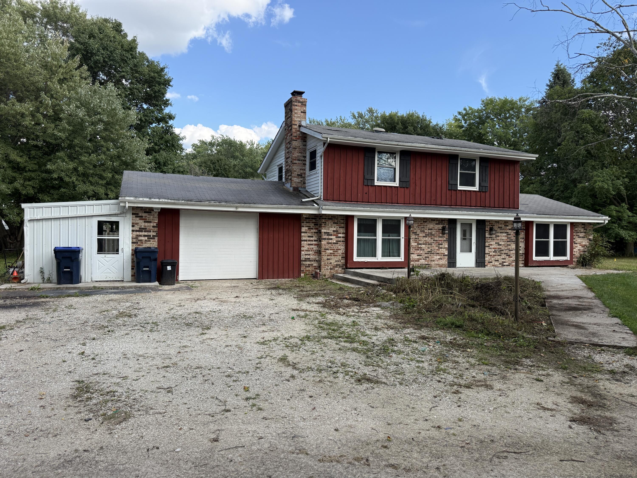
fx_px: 442
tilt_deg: -0.1
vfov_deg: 56.8
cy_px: 239
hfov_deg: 71.6
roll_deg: -0.9
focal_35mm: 24
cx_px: 318
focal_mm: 6.76
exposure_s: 1/1464
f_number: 1.78
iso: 100
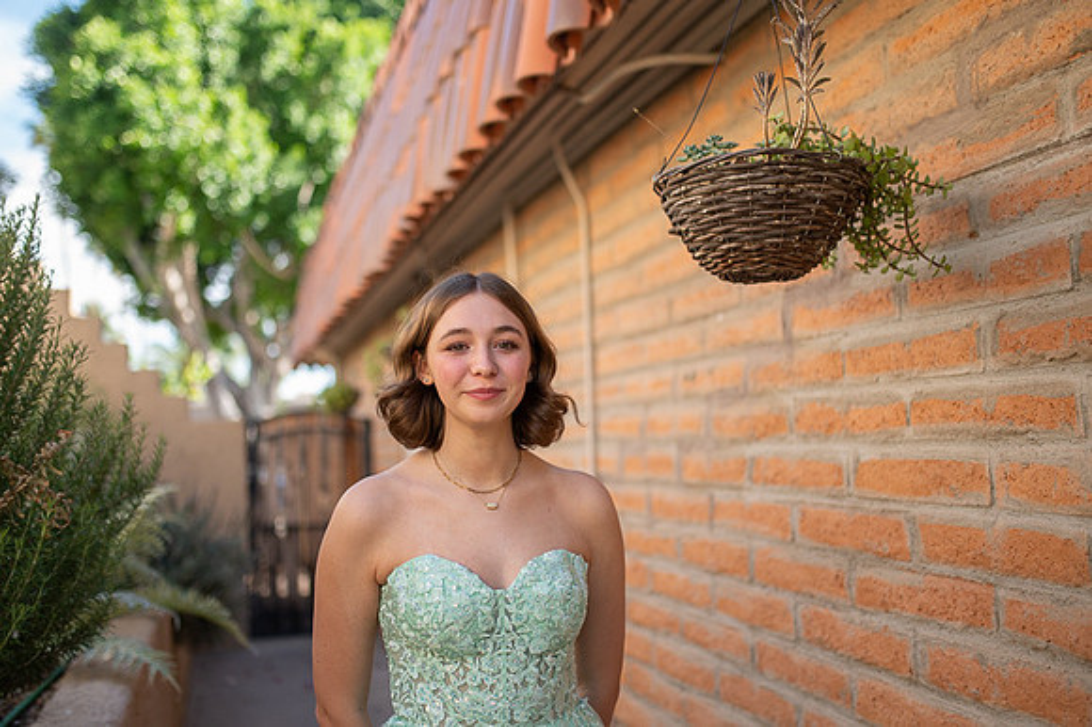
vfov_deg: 35.9
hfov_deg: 51.9
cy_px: 363
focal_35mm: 37
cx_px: 543
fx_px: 1123
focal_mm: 35
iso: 400
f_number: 1.4
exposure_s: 1/4000
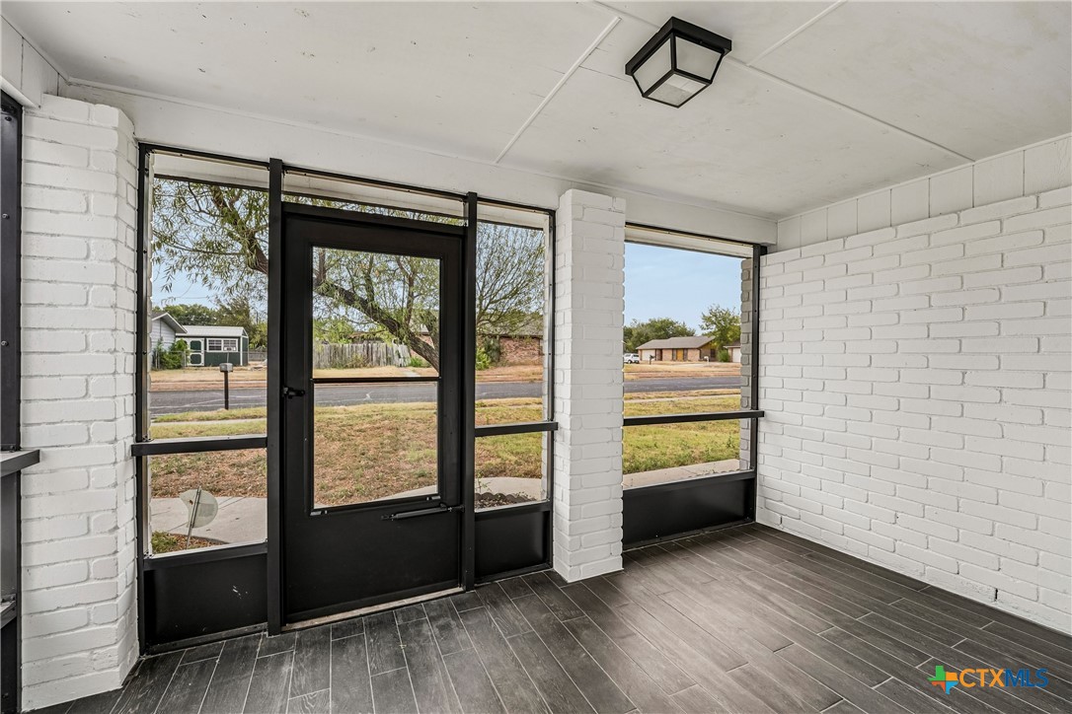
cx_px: 536
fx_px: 417
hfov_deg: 104.3
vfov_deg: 81.2
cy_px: 357
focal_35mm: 14
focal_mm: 14
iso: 400
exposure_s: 1/160
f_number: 8
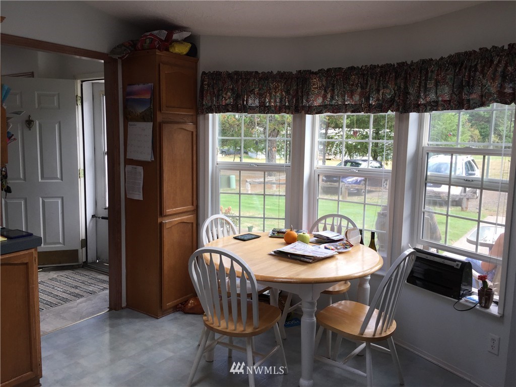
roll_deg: -1.1
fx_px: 432
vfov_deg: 48.2
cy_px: 194
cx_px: 258
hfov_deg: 61.7
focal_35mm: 29
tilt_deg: -6.4
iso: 40
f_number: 2.2
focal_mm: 4.15
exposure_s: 1/120
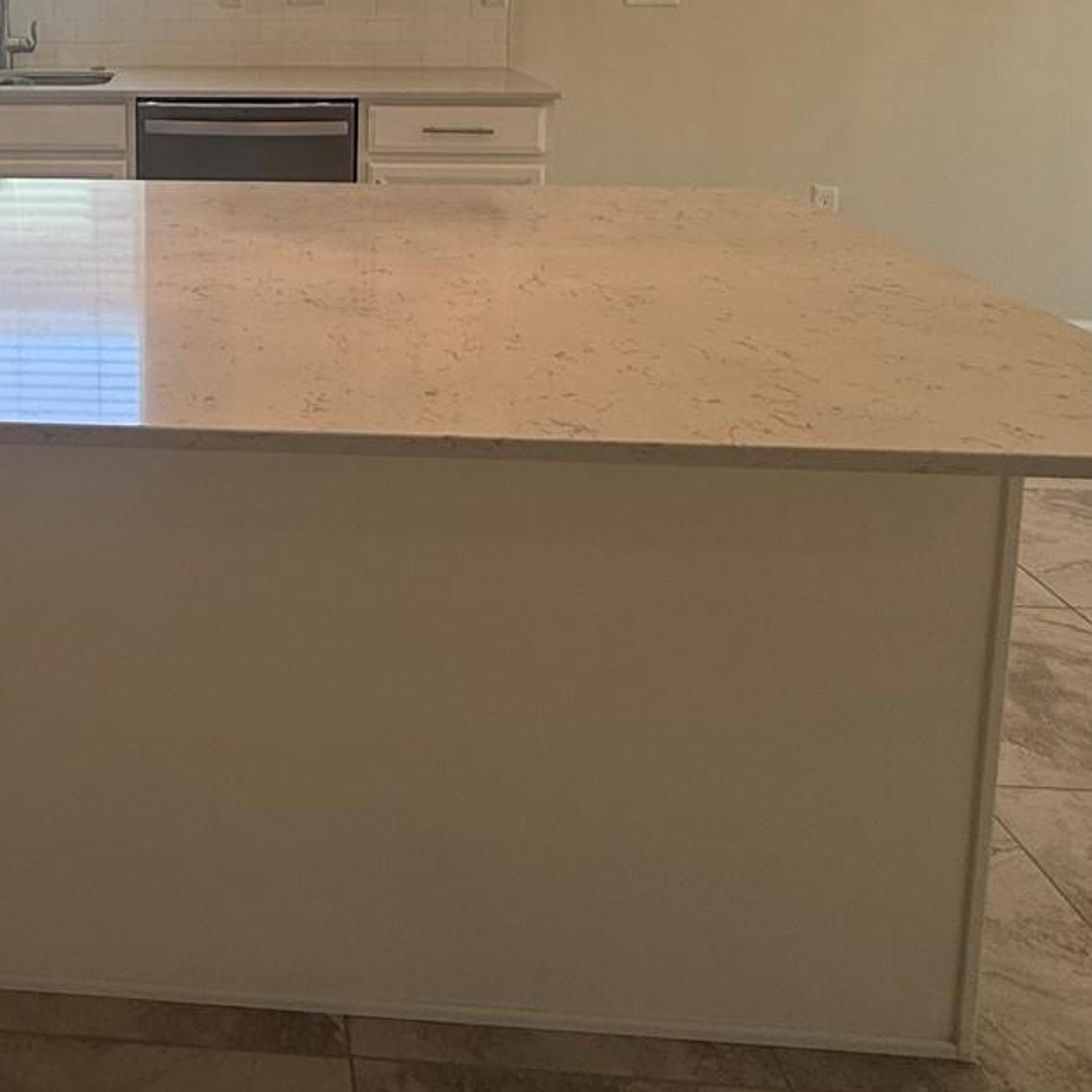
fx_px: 1142
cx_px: 152
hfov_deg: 47.0
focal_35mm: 32
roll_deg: -0.2
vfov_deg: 44.9
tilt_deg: -5.5
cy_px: 53
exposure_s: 1/120
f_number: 2.2
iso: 64
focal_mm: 2.22
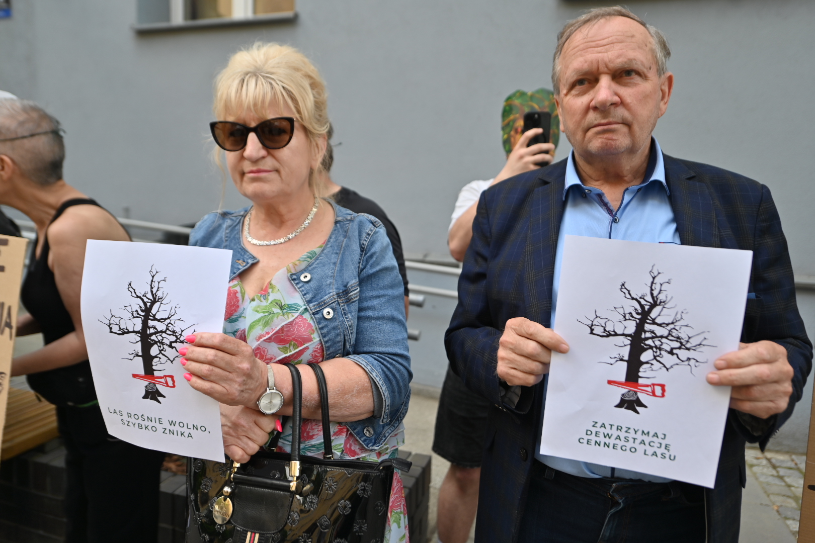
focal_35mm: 24
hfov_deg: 73.7
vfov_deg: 53.1
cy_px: 272
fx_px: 543
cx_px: 408
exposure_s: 1/400
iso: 100
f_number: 3.2
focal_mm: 24
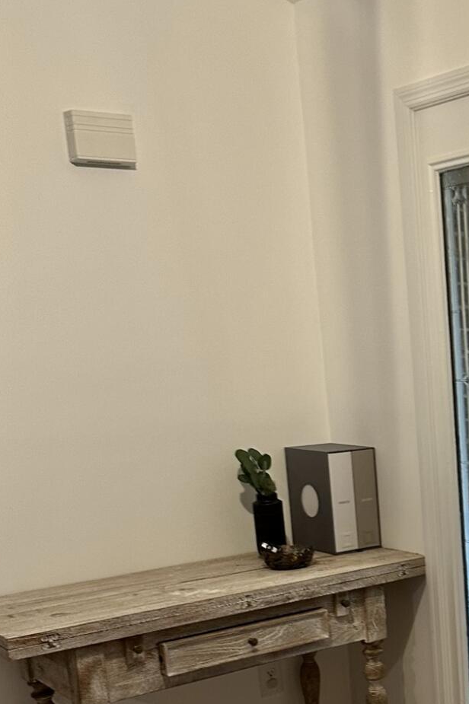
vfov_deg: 35.6
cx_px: 547
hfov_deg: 23.2
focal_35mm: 54
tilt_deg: -13.9
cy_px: 572
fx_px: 1056
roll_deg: +1.8
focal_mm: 6.86
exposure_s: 1/60
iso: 250
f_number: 1.78
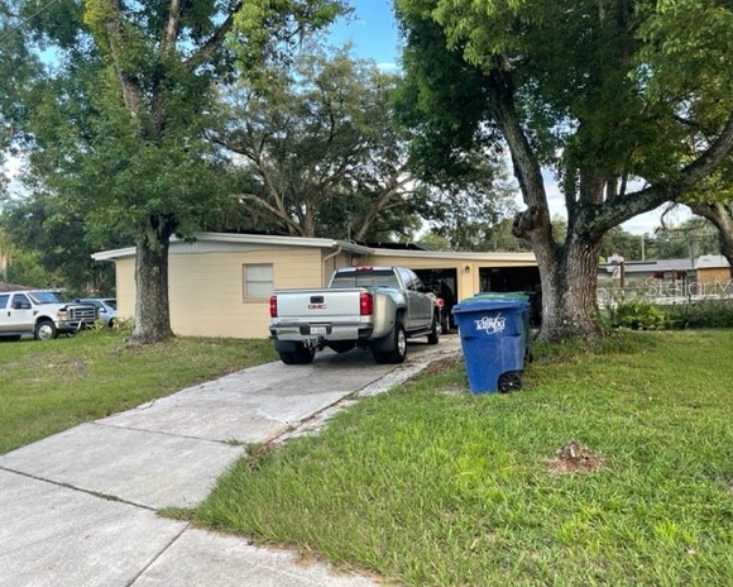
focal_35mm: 28
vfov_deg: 51.5
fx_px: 607
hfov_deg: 62.2
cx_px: 359
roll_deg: +0.8
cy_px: 286
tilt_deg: -1.3
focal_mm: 5.1
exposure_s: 1/126
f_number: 1.6
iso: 32
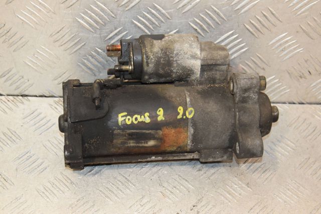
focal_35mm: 68
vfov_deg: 20.1
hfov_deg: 29.9
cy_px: 107
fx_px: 602
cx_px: 160
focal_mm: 45
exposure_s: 1/200
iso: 1600
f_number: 5.6
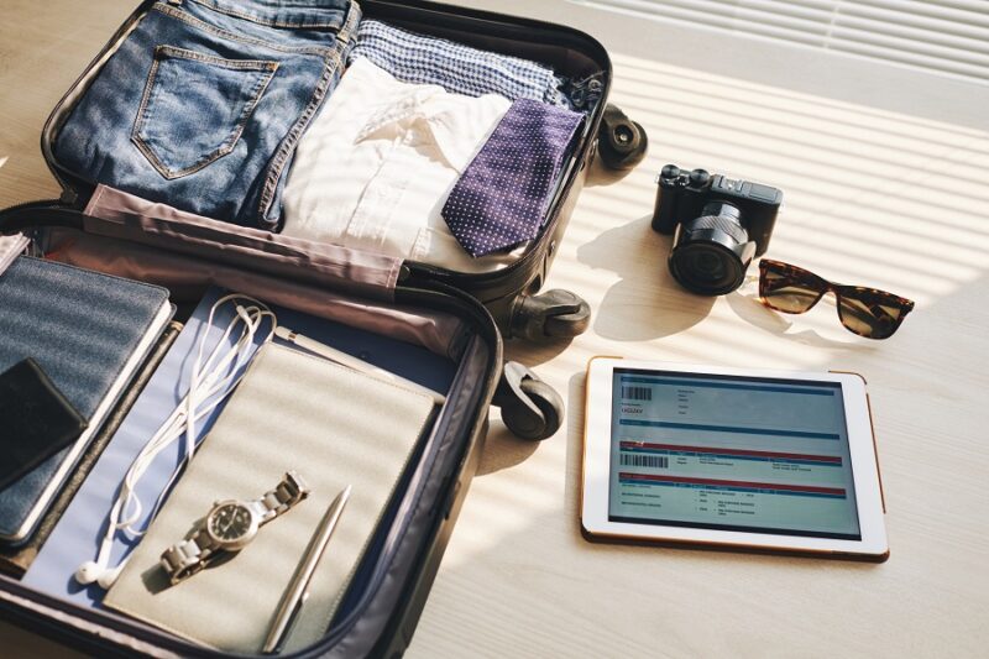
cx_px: 494
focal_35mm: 35
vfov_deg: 37.8
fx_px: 961
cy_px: 330
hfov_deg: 54.4
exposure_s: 1/550
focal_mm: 23
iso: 200
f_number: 2.8
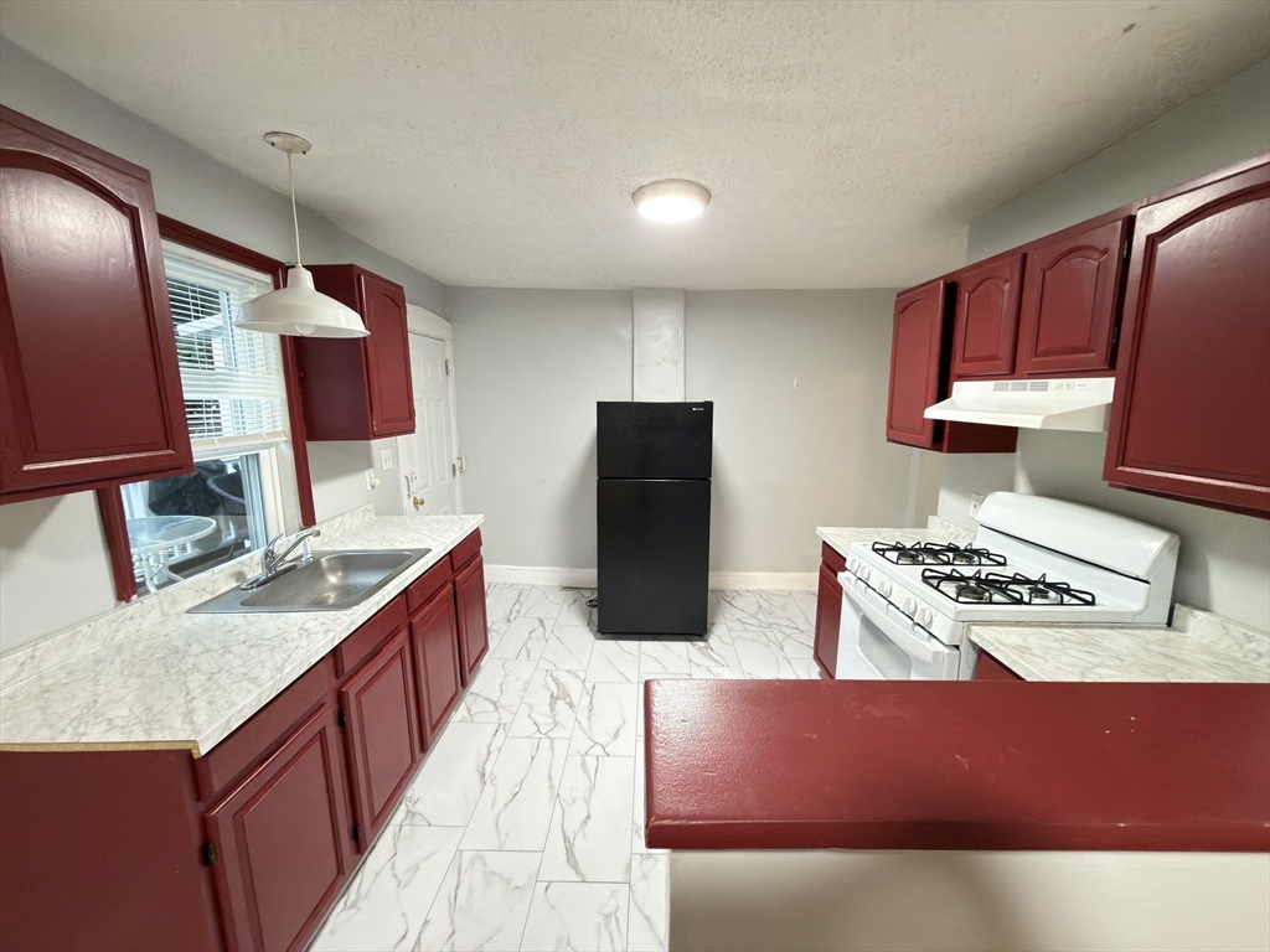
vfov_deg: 85.7
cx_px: 635
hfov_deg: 102.1
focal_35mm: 14
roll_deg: -0.4
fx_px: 514
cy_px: 476
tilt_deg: -9.5
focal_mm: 2.22
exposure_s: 1/24
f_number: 2.2
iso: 250
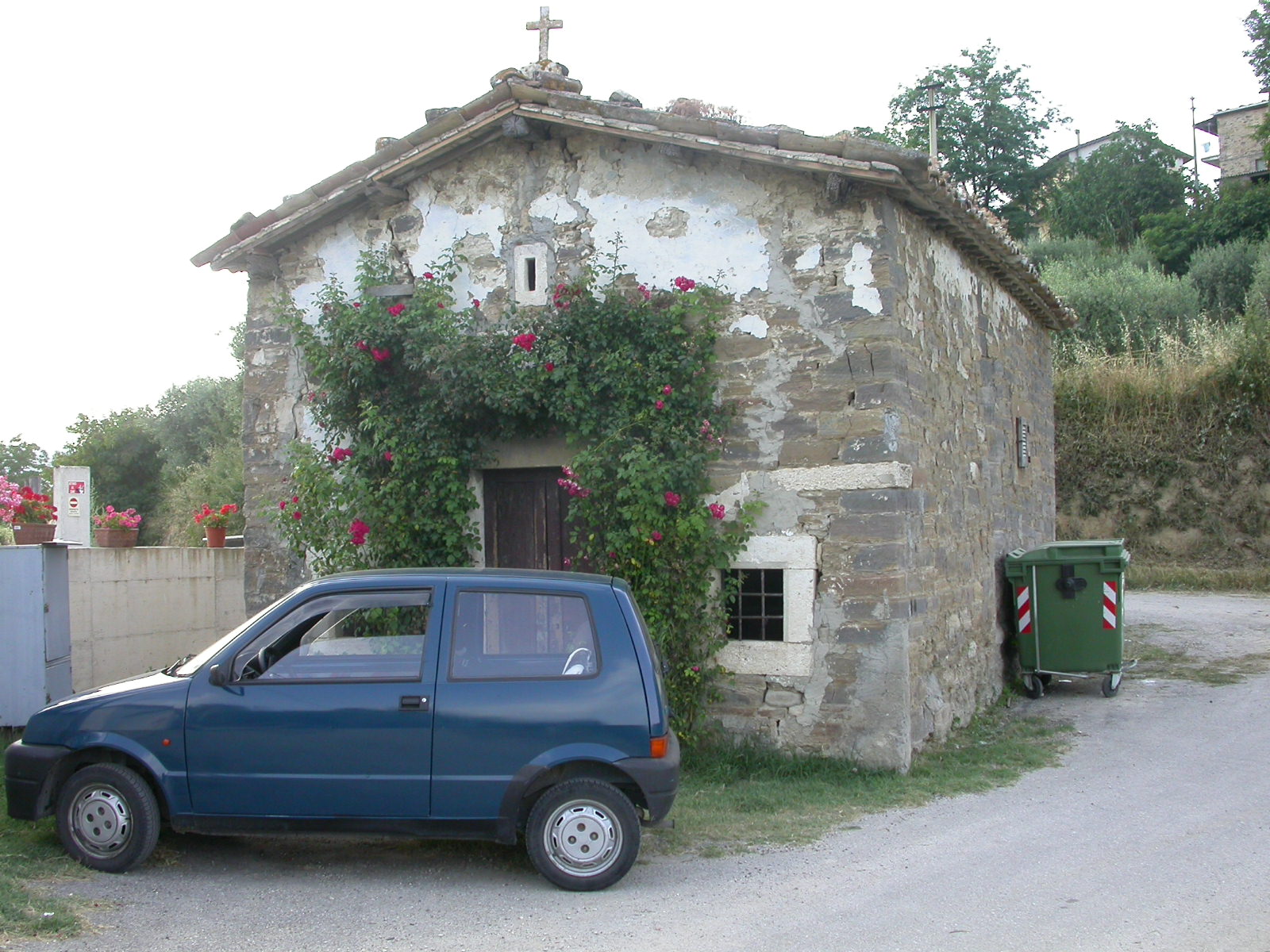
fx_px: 1394
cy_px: 476
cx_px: 635
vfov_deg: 37.7
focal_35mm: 38
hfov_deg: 49.0
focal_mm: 7.85
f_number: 4.7
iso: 100
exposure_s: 1/125
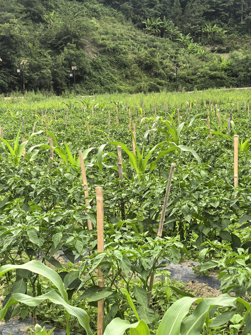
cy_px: 168
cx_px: 126
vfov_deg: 30.7
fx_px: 609
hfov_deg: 23.3
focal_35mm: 63
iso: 50
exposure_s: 1/265
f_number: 2
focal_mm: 6.98
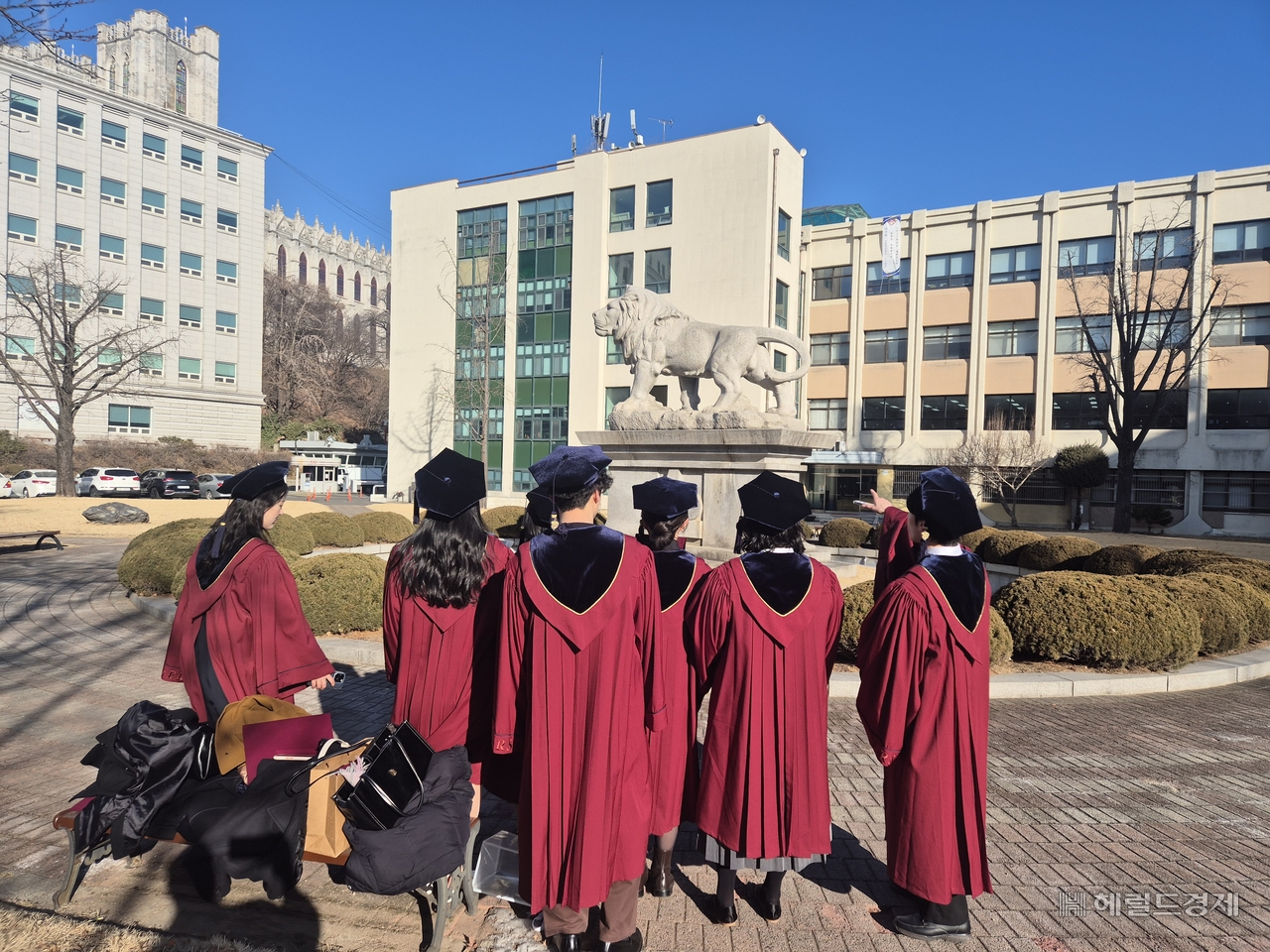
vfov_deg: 58.9
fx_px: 844
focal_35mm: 23
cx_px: 635
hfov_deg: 73.9
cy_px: 476
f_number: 1.8
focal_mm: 5.4
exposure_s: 1/1596
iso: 25
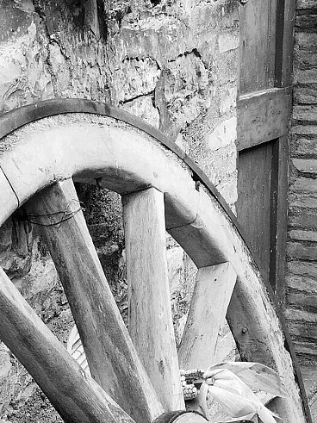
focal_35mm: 88
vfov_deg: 22.0
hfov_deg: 16.8
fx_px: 1075
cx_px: 121
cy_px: 321
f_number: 2.2
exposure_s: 1/50
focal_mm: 3.81
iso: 125
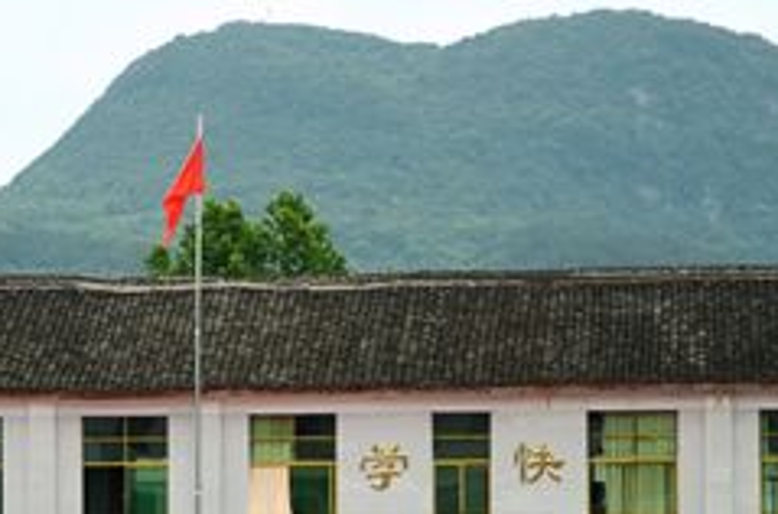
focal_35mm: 143
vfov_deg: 9.4
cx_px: 332
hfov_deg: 14.4
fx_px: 3082
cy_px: 594
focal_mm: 38
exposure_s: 1/1000
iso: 400
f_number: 4.5
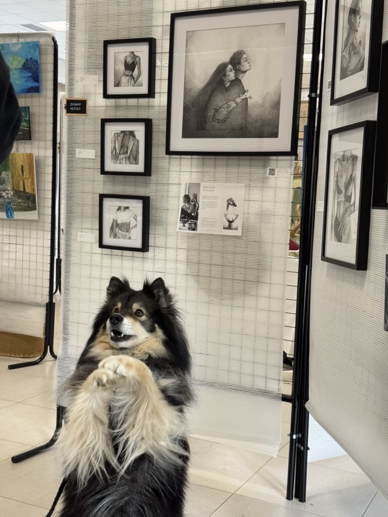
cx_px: 194
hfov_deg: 30.3
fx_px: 717
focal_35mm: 48
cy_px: 258
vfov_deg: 39.7
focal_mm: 6.76
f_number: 1.78
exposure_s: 1/99
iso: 100
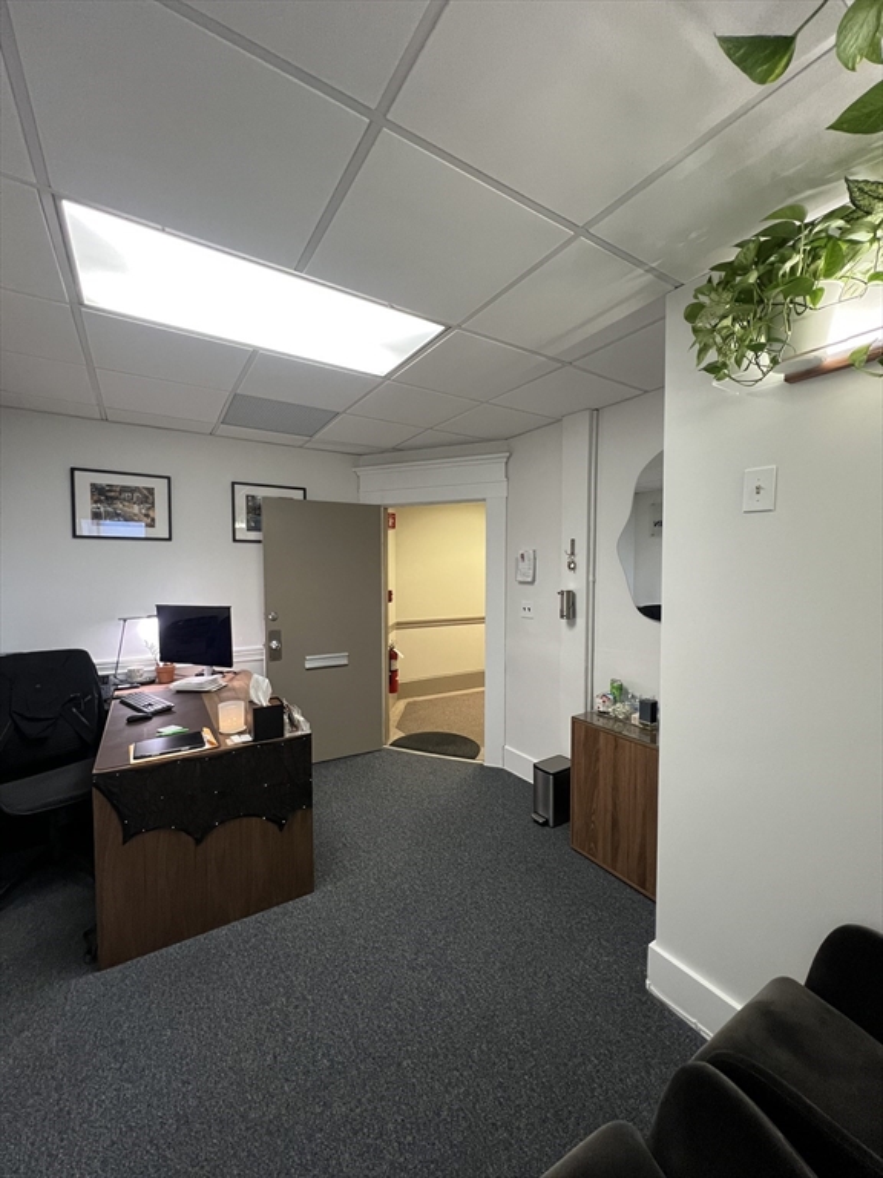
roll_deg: +0.6
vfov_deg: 106.2
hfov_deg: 89.9
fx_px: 442
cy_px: 589
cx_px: 442
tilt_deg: -2.2
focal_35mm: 13
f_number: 1.8
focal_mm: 1.57
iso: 320
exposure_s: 1/60
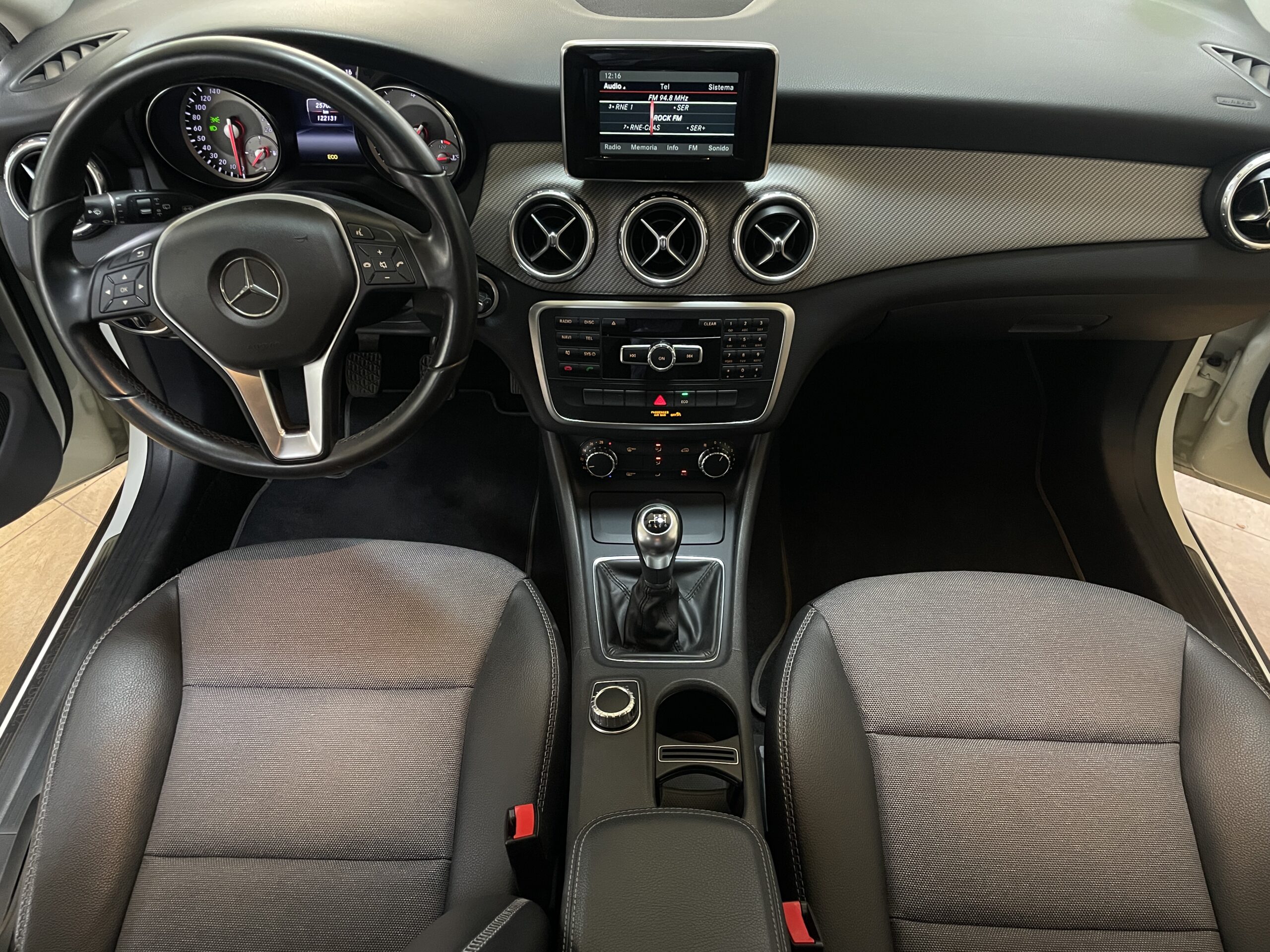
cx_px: 635
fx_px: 954
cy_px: 476
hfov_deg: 67.3
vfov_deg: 53.1
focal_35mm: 26
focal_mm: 4.2
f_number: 1.6
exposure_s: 1/33
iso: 500
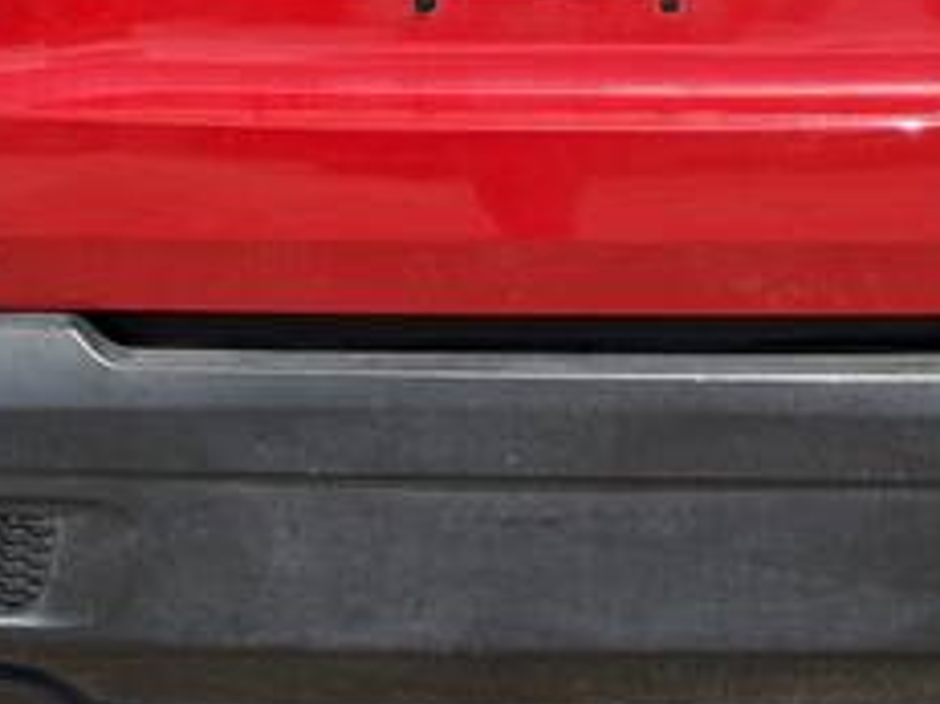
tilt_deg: -9.8
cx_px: 533
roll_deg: +2.0
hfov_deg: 14.8
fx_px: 3610
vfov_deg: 11.0
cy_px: -53
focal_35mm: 133
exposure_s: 1/2865
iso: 64
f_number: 1.78
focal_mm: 6.76
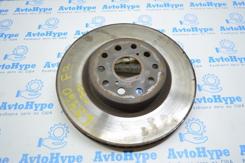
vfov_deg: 43.5
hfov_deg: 62.0
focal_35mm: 30
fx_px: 204
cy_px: 82
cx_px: 122
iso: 400
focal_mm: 20
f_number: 3.8
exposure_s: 1/50
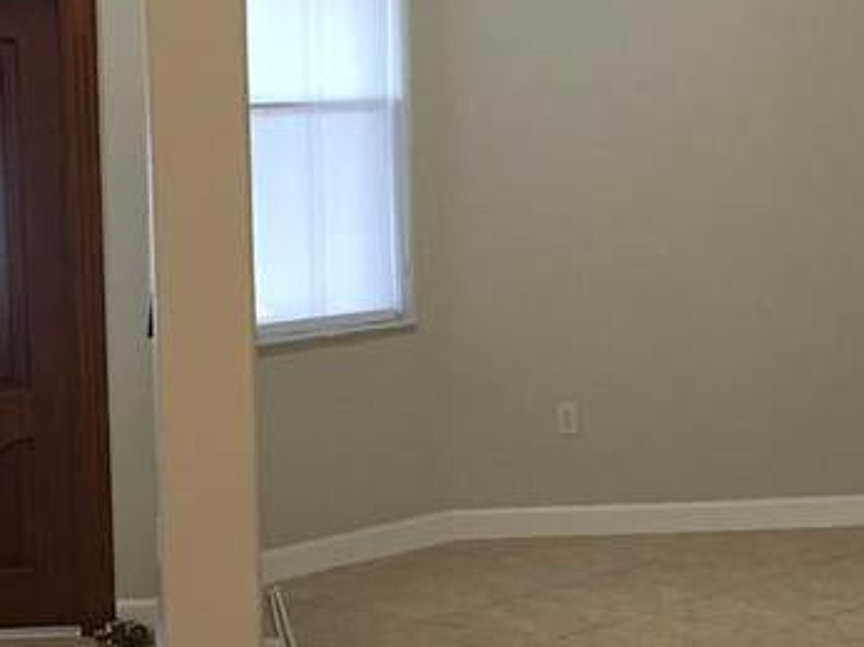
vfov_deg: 13.8
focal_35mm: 107
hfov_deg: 18.4
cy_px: 453
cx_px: 433
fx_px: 2670
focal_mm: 4.15
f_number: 2.2
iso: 32
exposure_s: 1/15
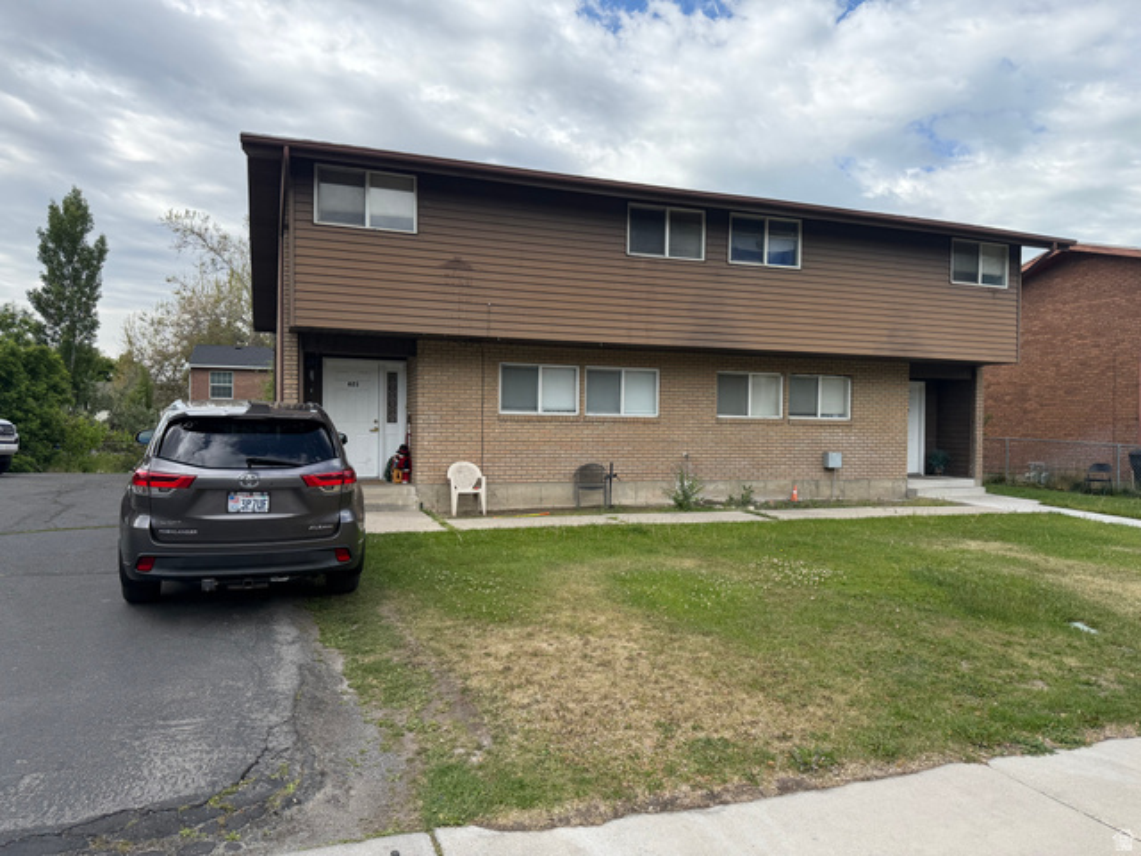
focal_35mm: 24
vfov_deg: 56.8
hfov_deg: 71.6
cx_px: 570
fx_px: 791
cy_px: 428
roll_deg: -0.4
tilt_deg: -0.5
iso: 125
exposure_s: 1/3584
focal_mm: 6.76
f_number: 1.78
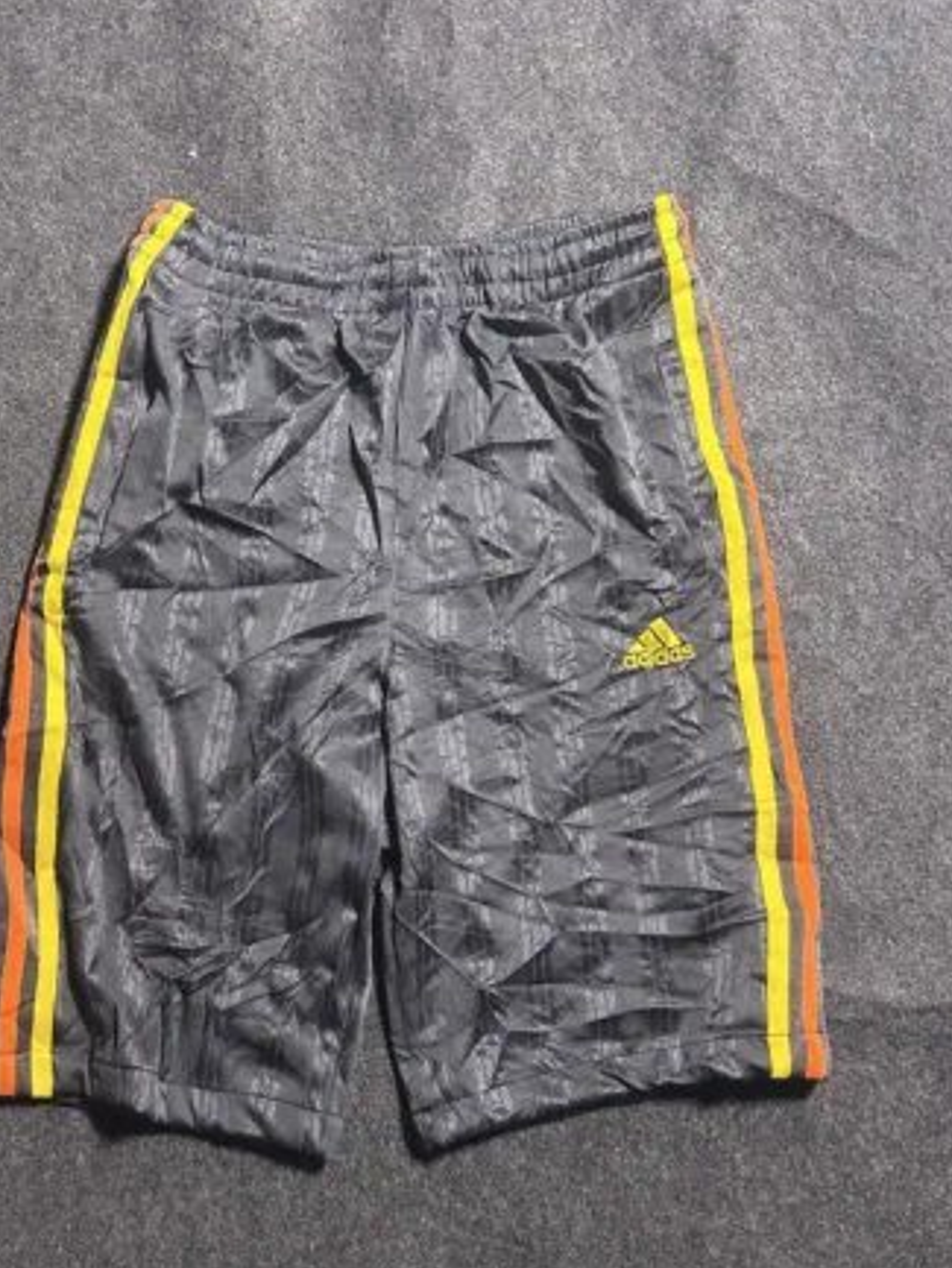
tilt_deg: -65.5
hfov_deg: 44.0
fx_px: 1173
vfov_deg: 56.7
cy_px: 704
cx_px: 393
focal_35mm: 32
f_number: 1.5
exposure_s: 1/50
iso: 320
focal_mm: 5.7
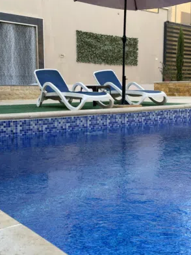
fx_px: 360
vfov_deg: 38.9
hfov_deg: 29.7
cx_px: 96
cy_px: 126
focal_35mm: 49
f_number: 1.78
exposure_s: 1/380
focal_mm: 6.86
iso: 64
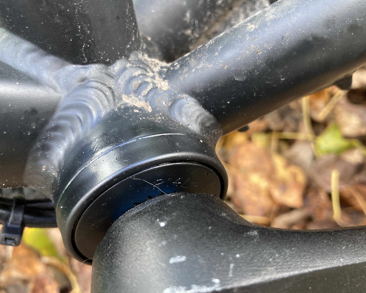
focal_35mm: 30
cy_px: 148
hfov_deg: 58.7
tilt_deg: -61.6
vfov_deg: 48.5
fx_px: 325
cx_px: 196
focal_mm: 3.99
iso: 100
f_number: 1.8
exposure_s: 1/60
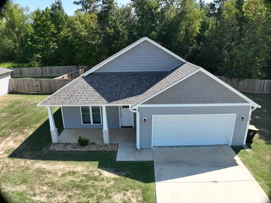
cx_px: 136
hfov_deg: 71.6
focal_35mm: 24
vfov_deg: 56.8
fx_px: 188
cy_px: 102
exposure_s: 1/1600
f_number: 2.8
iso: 100
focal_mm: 12.29
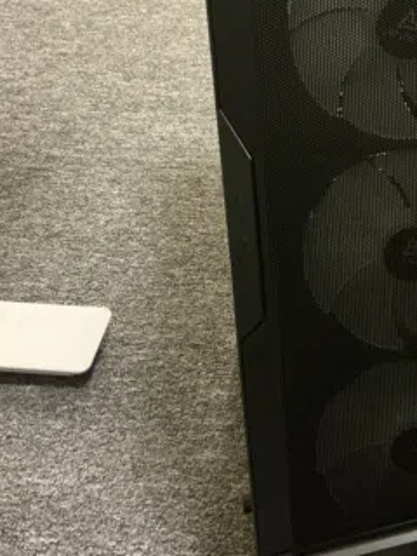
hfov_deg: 24.7
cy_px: 169
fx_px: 932
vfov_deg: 32.8
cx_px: 354
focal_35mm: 58
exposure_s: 1/30
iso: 400
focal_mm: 3
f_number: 1.8
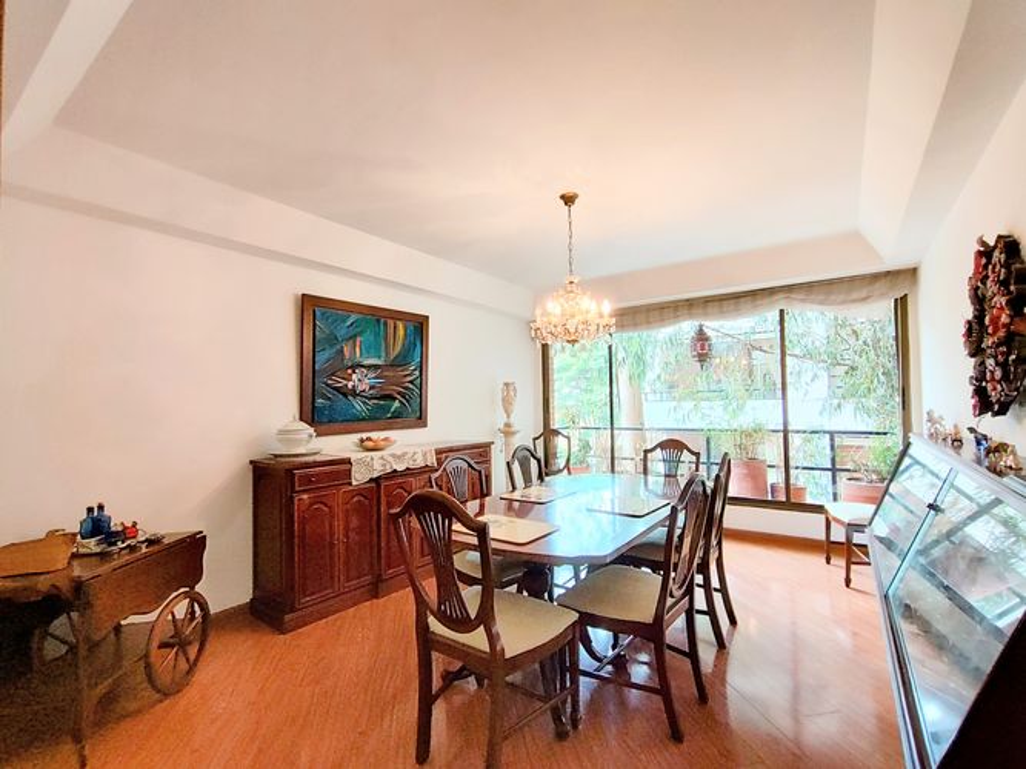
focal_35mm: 13
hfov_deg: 106.2
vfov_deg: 89.9
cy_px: 384
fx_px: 385
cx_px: 513
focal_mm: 1.66
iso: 144
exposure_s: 1/60
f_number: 2.2
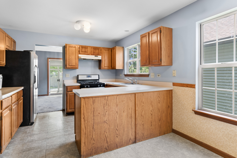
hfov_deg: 90.0
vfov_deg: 67.4
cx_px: 118
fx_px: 118
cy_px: 79
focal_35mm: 18
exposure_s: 1/6
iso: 250
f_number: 8
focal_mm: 12
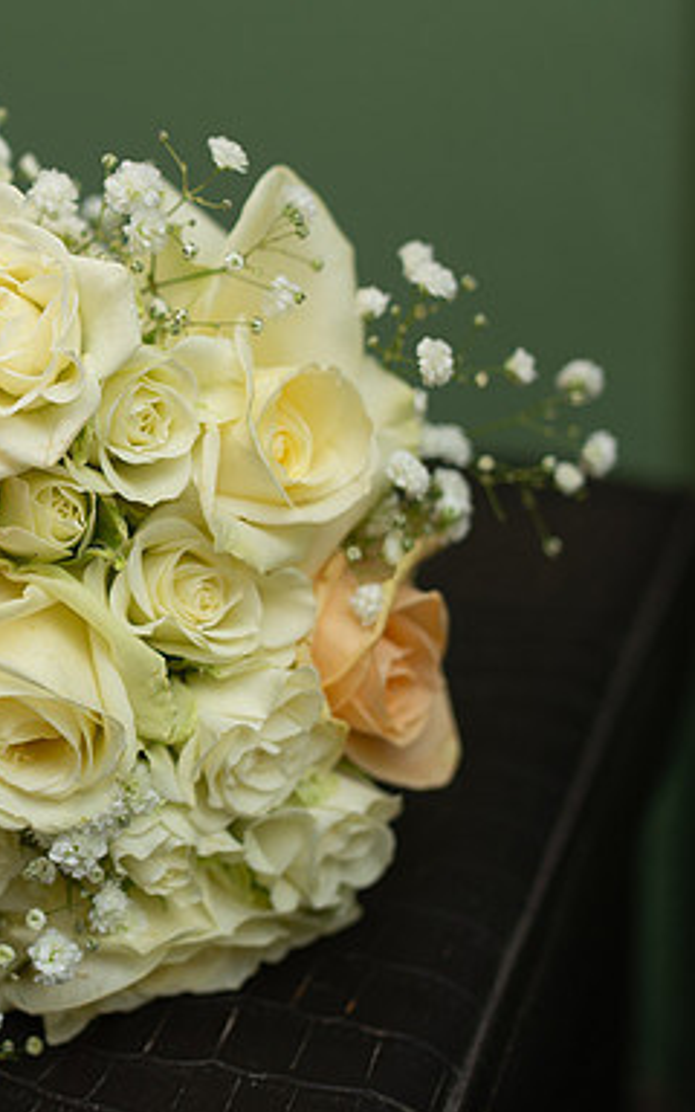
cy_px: 431
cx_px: -79
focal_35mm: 75
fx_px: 2273
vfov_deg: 27.4
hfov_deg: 16.8
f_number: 2.2
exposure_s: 1/100
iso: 200
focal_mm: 35
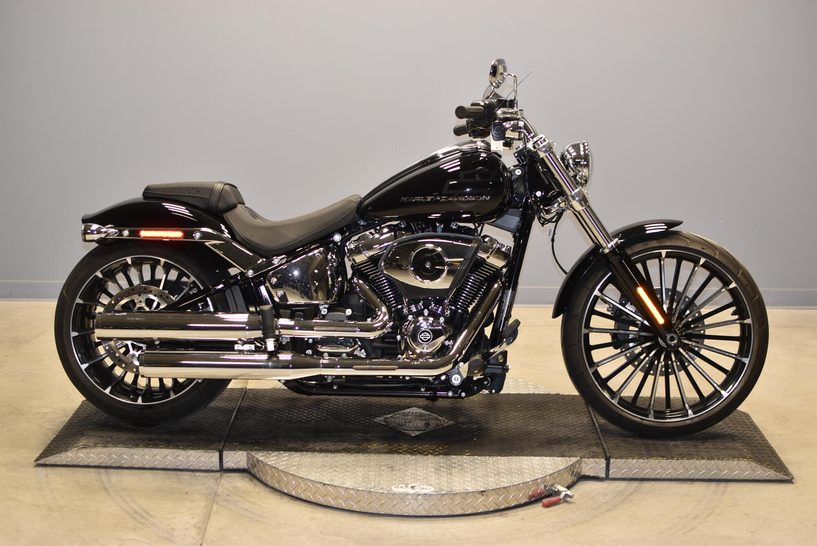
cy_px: 273
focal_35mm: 52
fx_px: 1192
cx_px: 408
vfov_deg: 25.8
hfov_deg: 37.8
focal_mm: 35
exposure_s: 1/40
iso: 100
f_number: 2.8
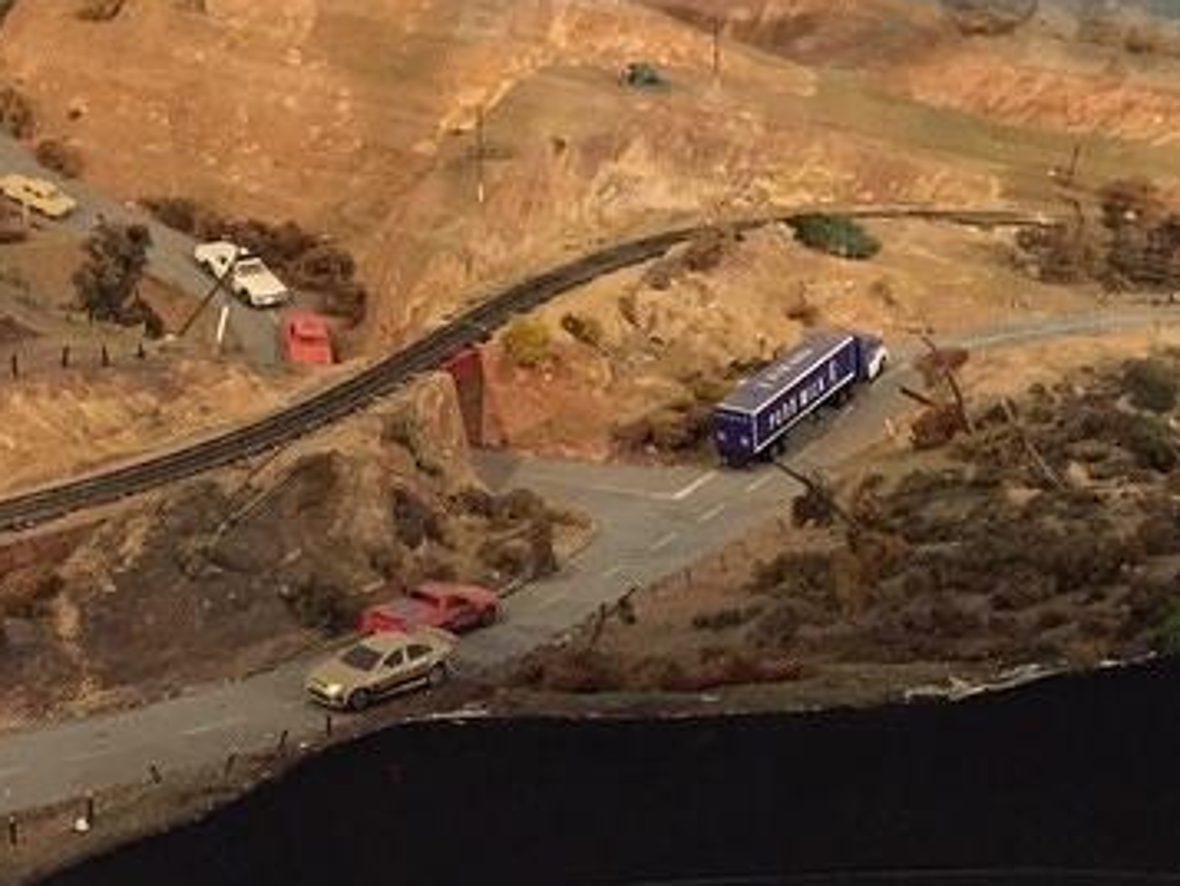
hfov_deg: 29.6
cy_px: 347
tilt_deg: -15.2
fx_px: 2216
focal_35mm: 65
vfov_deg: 22.6
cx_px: 777
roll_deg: -3.5
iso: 400
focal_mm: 4.15
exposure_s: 1/17
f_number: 2.2
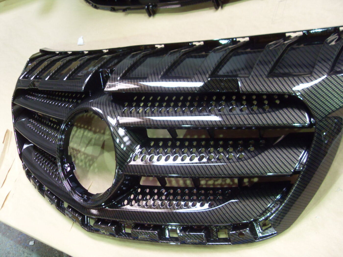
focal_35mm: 35
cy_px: 128
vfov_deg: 40.7
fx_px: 347
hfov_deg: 52.6
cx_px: 172
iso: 200
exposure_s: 1/10
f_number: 2.8
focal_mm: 6.3
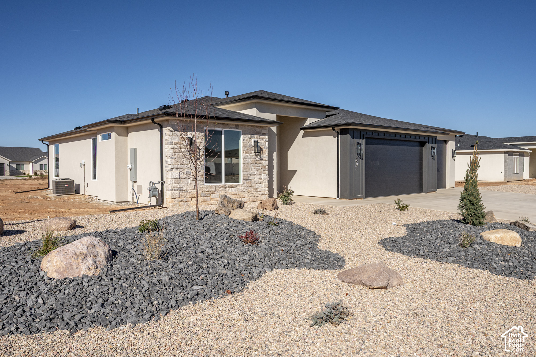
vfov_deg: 49.5
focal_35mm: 26
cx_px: 268
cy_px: 178
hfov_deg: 69.4
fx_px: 387
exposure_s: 1/1250
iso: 320
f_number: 10
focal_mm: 26
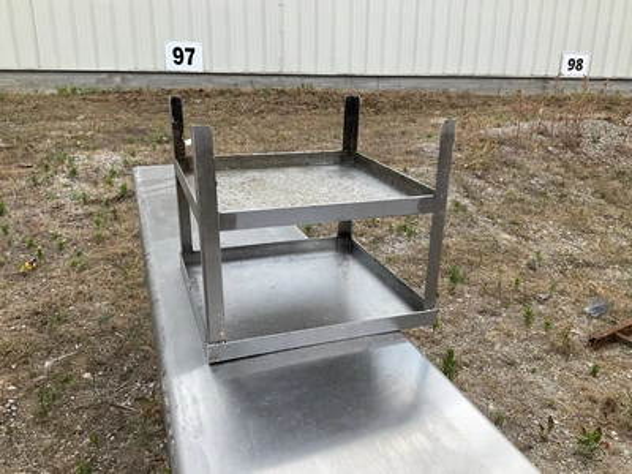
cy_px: 237
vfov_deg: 48.2
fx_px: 529
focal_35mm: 29
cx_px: 316
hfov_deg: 61.7
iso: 25
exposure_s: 1/962
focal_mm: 3
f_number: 1.8
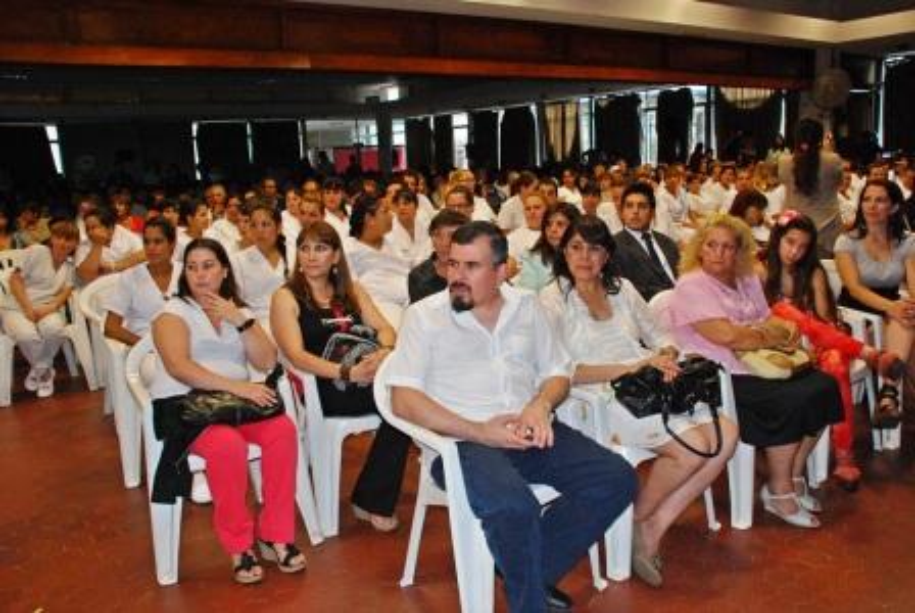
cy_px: 306
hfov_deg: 61.9
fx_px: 763
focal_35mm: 30
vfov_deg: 43.7
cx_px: 458
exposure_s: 1/60
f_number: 5
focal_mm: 20
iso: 800
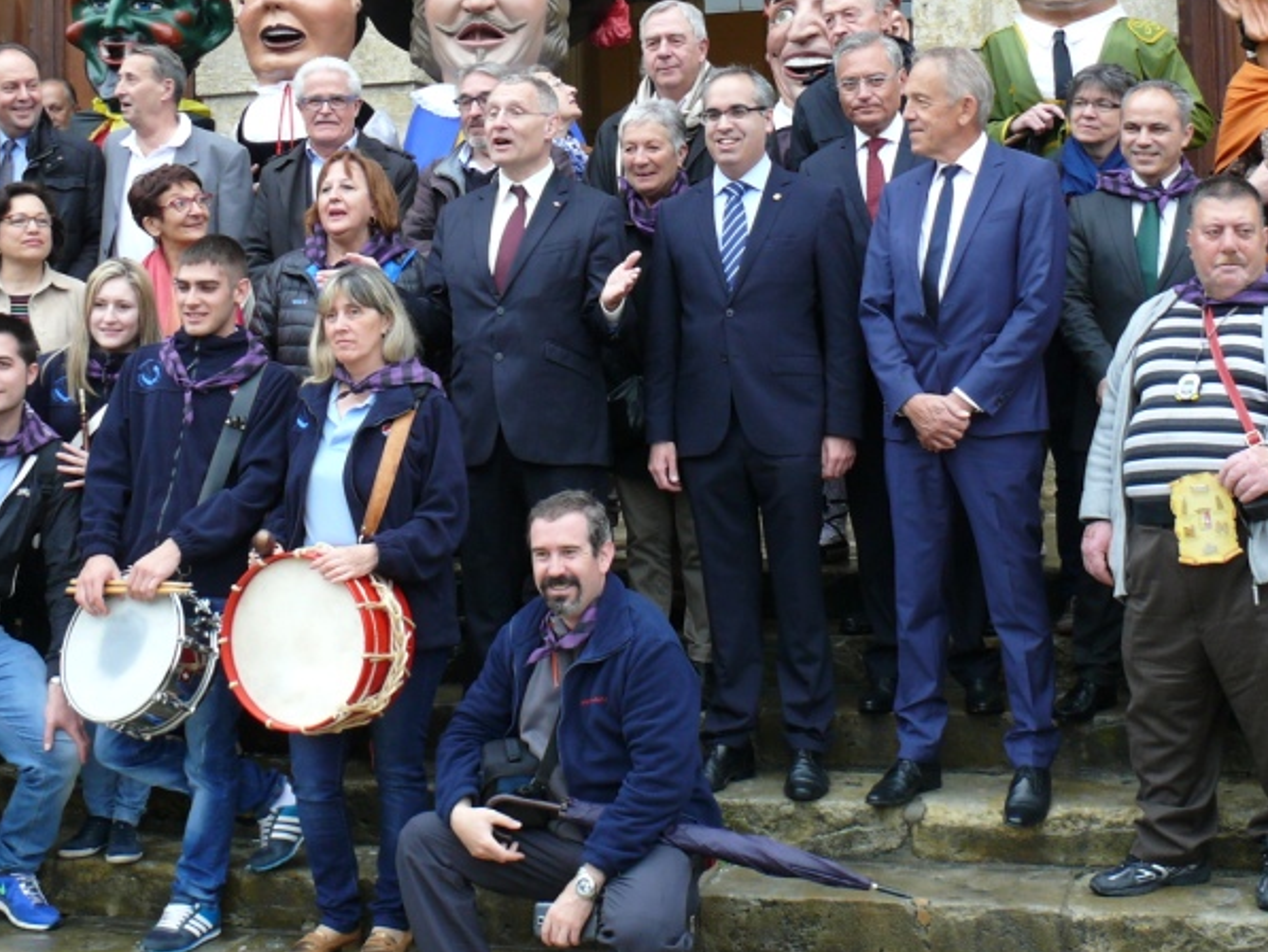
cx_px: 607
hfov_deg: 32.2
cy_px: 236
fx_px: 2198
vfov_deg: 24.2
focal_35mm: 60
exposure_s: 1/60
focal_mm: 7.4
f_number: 2.8
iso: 100
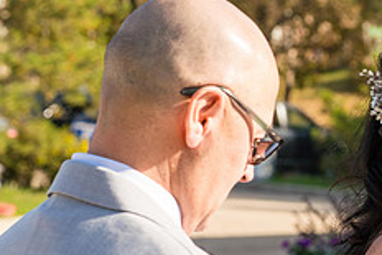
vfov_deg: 5.8
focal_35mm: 238
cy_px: 243
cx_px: 435
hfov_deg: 8.6
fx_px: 2527
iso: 250
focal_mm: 65
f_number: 5
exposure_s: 1/400
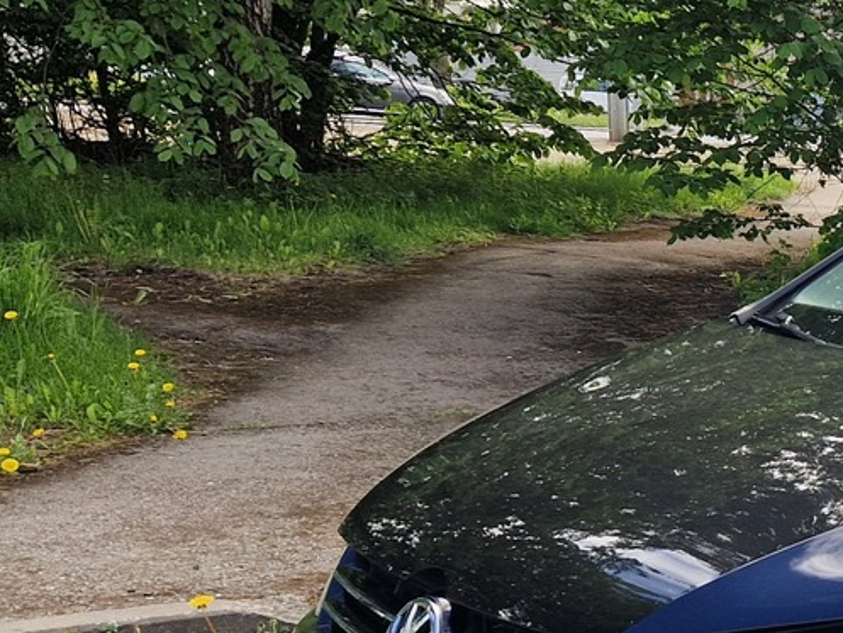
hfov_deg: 22.2
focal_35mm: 74
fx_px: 1803
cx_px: 1233
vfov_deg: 19.3
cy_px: 631
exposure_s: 1/602
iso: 50
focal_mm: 5.4
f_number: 1.8
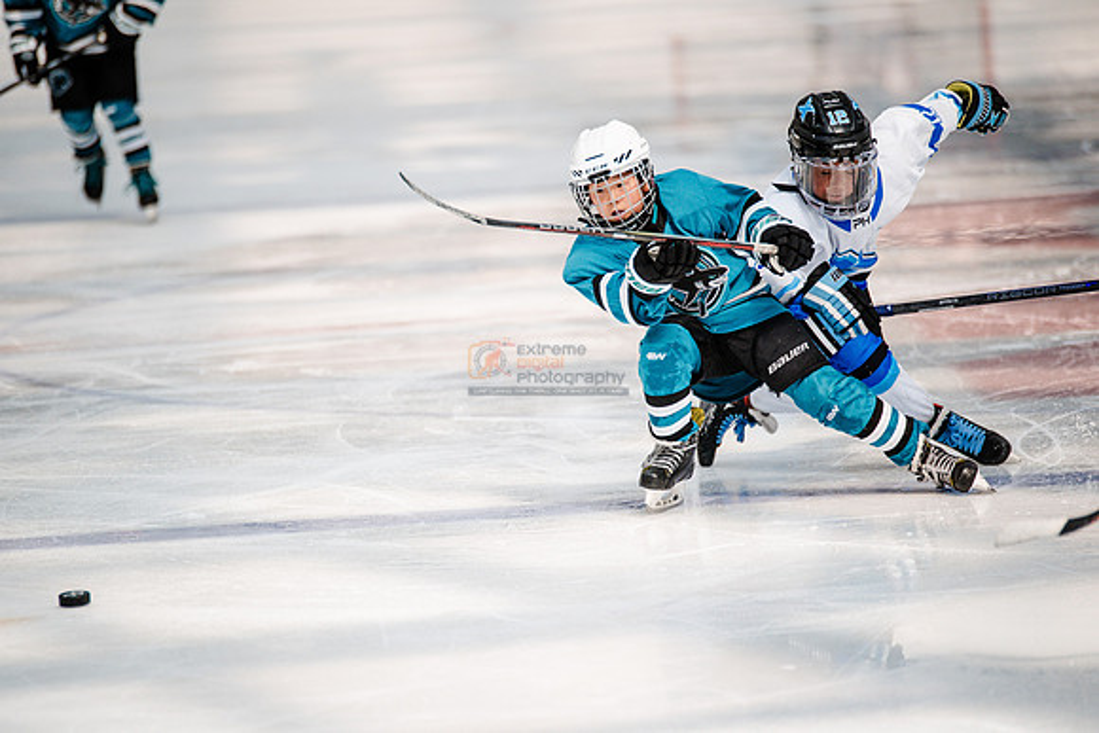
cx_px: 550
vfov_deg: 4.6
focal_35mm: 300
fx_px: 9160
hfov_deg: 6.9
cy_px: 366
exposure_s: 1/3200
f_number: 3.2
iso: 1250
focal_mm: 300
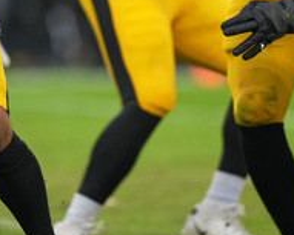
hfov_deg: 1.9
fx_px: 8767
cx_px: 85
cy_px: 24
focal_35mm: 1007
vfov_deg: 1.5
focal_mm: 400
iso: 2000
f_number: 2.8
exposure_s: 1/3200
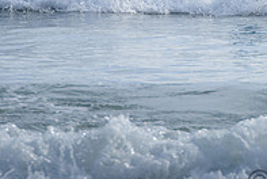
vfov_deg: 1.0
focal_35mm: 1443
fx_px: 10718
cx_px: 358
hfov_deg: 1.4
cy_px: -36
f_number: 11
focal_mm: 400
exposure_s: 1/1600
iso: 500
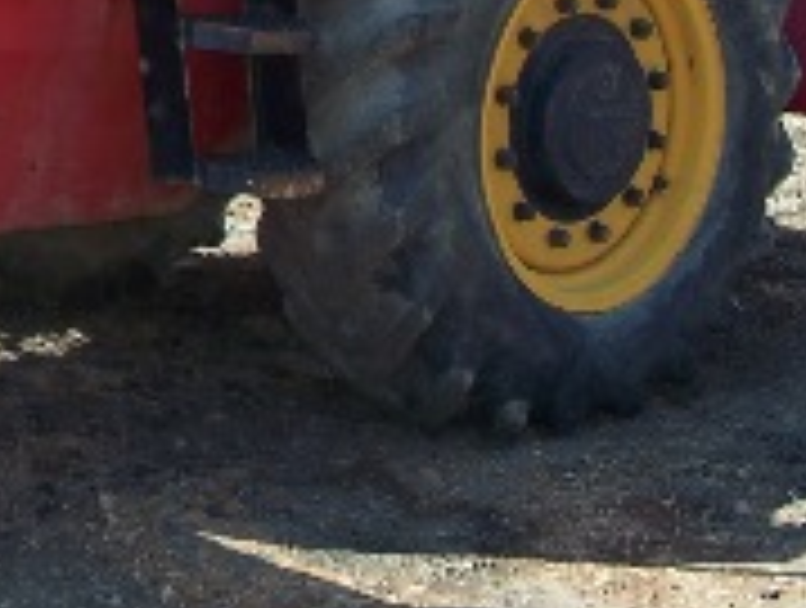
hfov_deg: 14.0
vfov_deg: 10.9
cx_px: -374
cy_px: -239
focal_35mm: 132
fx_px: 3080
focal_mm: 7.8
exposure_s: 1/400
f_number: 2.8
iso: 64
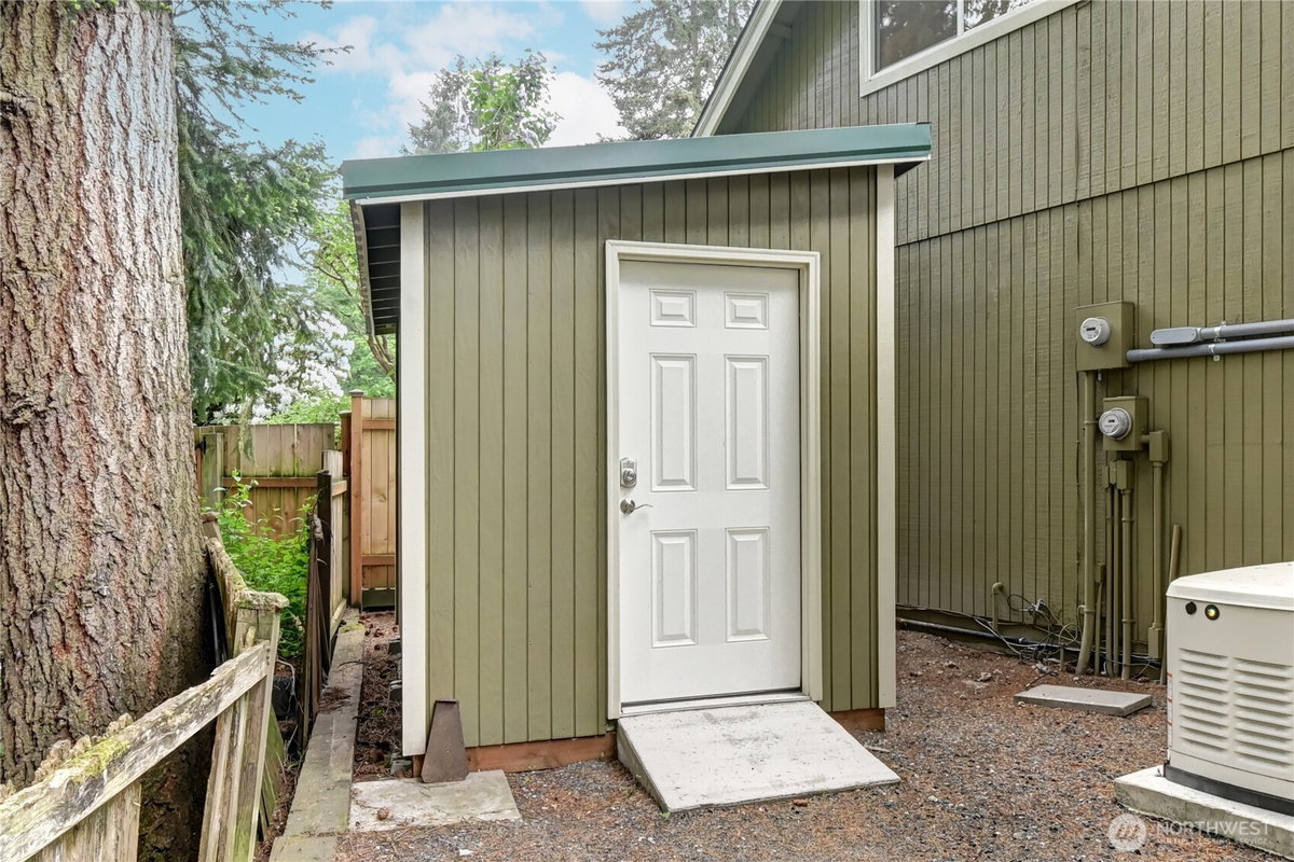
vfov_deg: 59.5
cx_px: 647
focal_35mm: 21
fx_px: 755
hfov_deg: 81.2
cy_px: 431
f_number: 11
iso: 3200
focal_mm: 14
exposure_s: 1/20
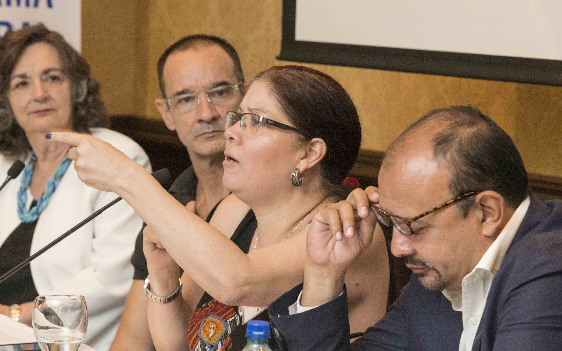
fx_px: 2742
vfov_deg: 7.3
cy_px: 154
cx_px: 183
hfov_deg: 11.7
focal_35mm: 179
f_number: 9
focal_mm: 125
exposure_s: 1/60
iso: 5000
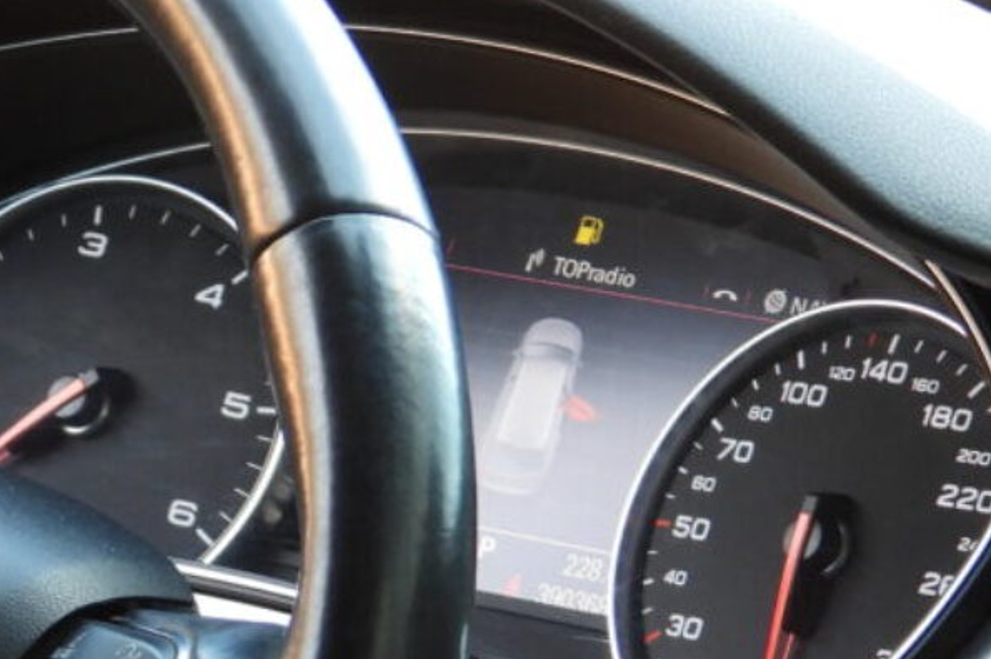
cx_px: -313
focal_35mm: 255
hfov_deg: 8.0
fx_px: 7015
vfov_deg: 5.4
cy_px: 716
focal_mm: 16.3
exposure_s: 1/60
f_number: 3.5
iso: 250
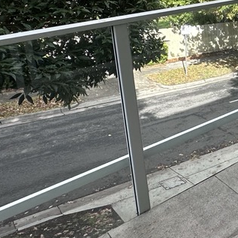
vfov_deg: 32.1
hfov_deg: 27.3
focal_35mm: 50
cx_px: 325
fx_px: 389
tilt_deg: -11.7
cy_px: 17
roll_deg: -0.2
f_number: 2.2
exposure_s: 1/640
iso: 40
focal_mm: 2.22
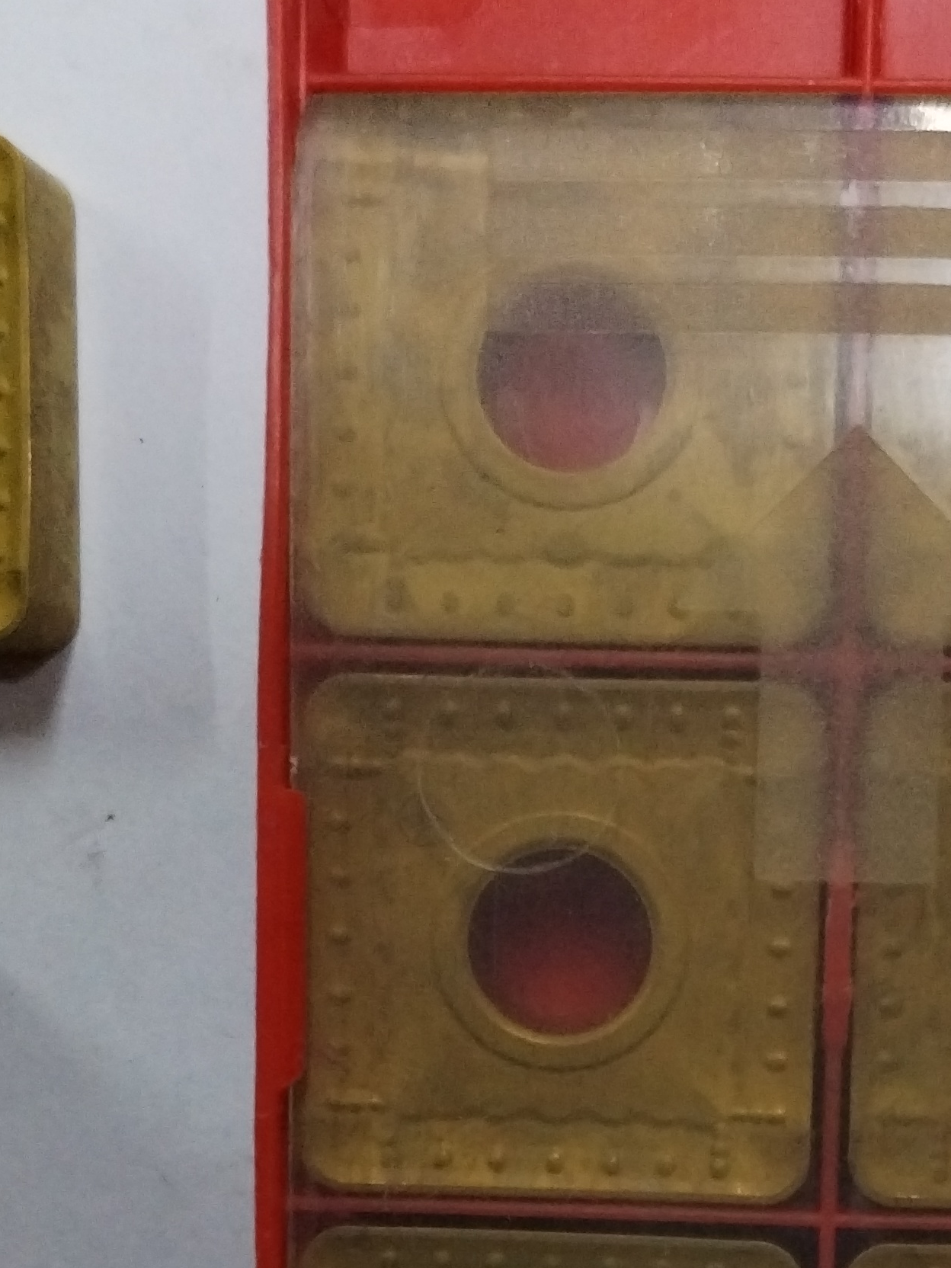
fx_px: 2637
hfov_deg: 20.4
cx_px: 644
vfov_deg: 26.0
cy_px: 1179
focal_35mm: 72
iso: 805
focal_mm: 4.75
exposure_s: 1/33.3
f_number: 1.8
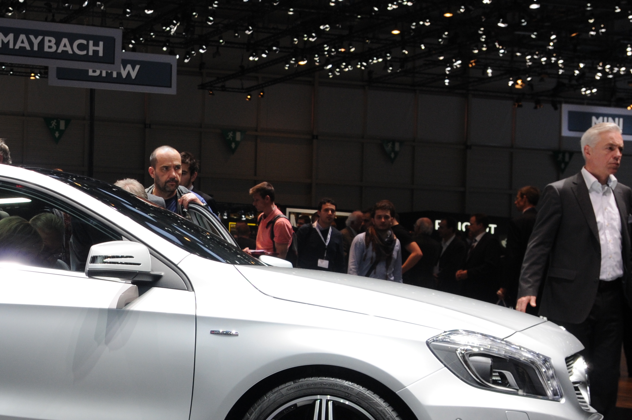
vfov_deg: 18.5
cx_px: 99
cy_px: 289
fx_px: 1280
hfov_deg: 27.0
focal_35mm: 73
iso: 400
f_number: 8
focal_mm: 24
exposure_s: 1/250
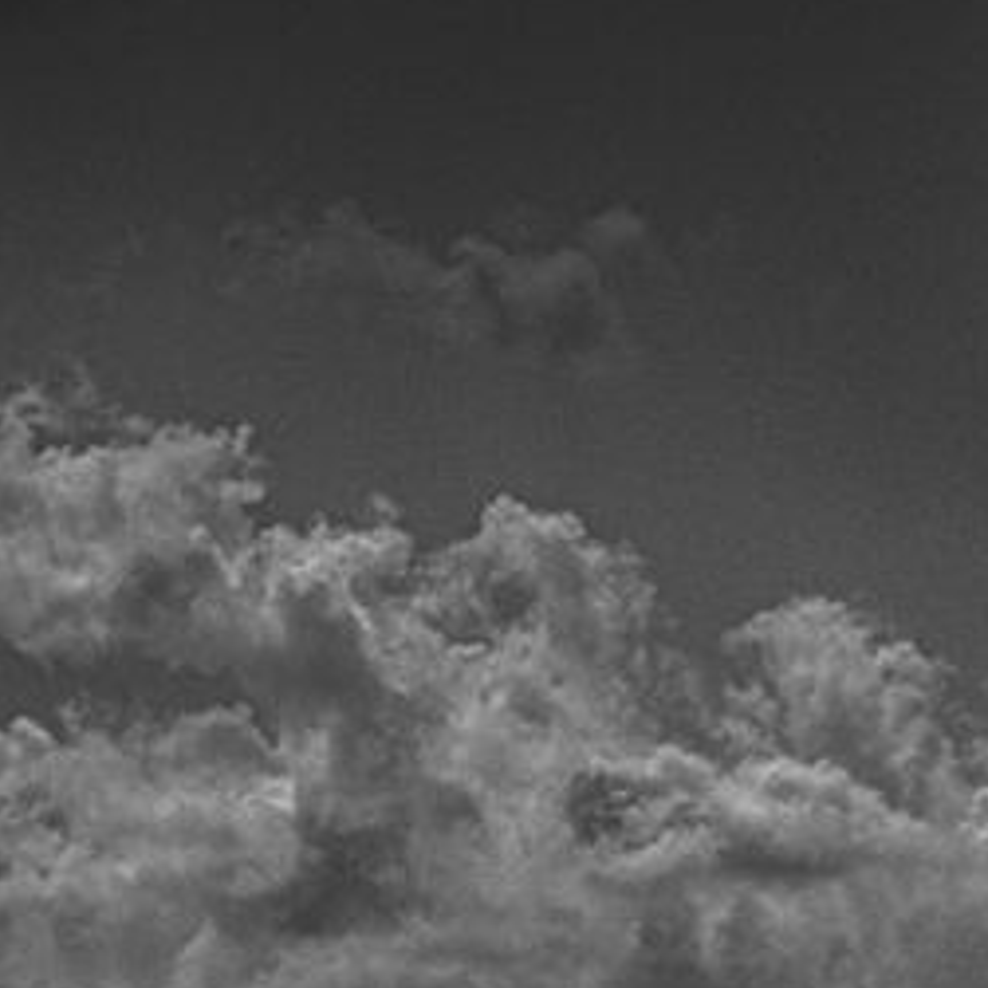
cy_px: 1492
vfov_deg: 4.7
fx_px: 12077
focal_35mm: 374
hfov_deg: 4.7
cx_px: 159
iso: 640
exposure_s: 1/8000
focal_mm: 82
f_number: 5.6
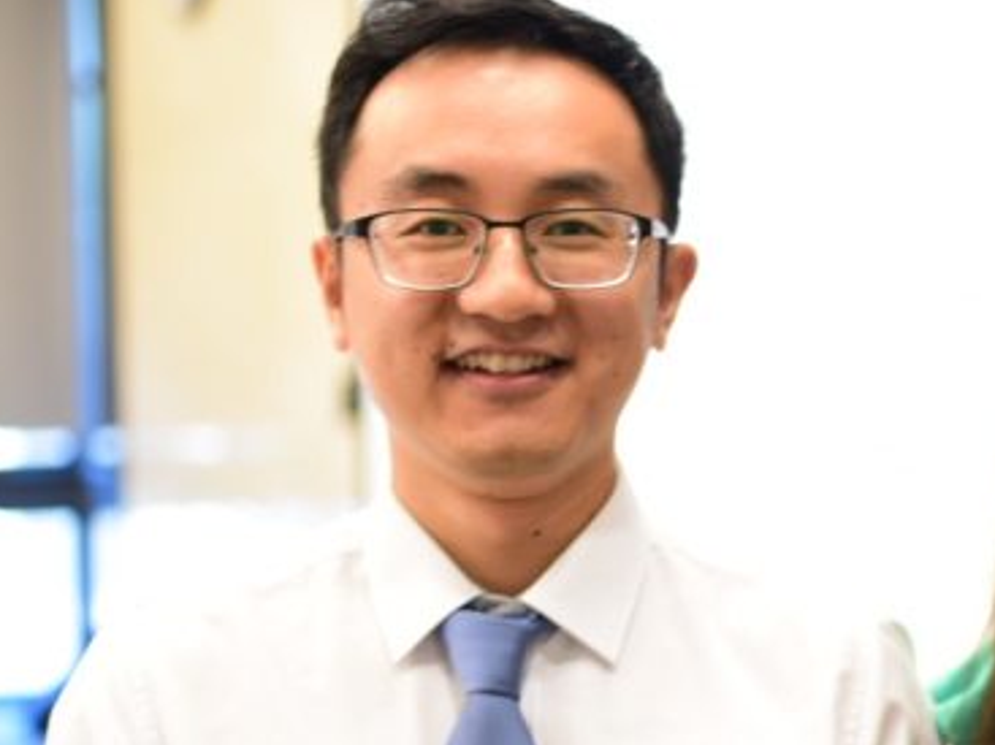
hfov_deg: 20.4
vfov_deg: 15.6
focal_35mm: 94
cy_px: 641
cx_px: 938
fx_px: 2701
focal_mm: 35
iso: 250
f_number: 1.4
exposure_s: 1/40
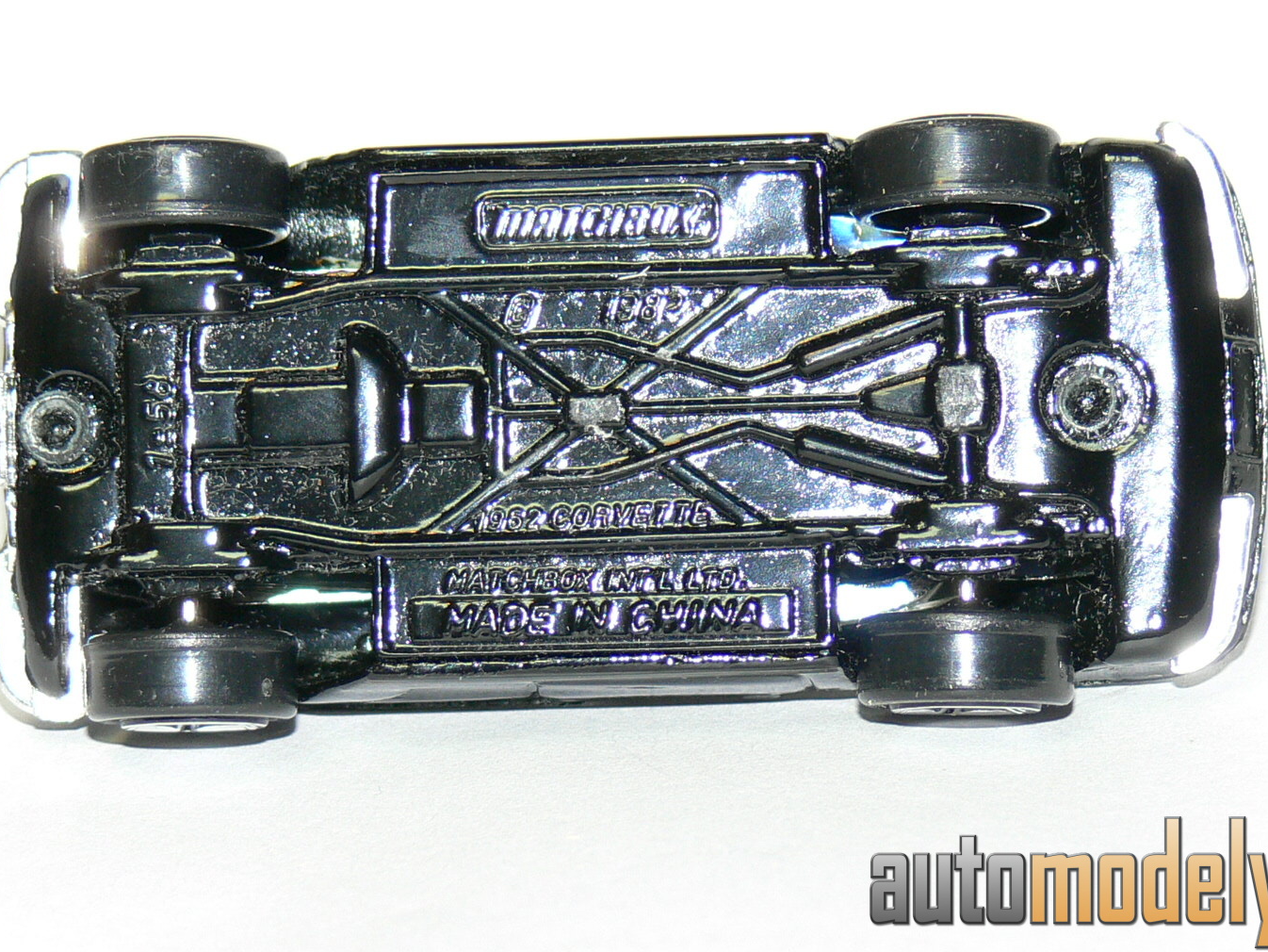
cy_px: 395
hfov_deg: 9.5
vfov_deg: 7.1
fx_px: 7620
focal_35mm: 208
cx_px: 653
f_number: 3.6
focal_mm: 23.2
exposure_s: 1/30
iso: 100
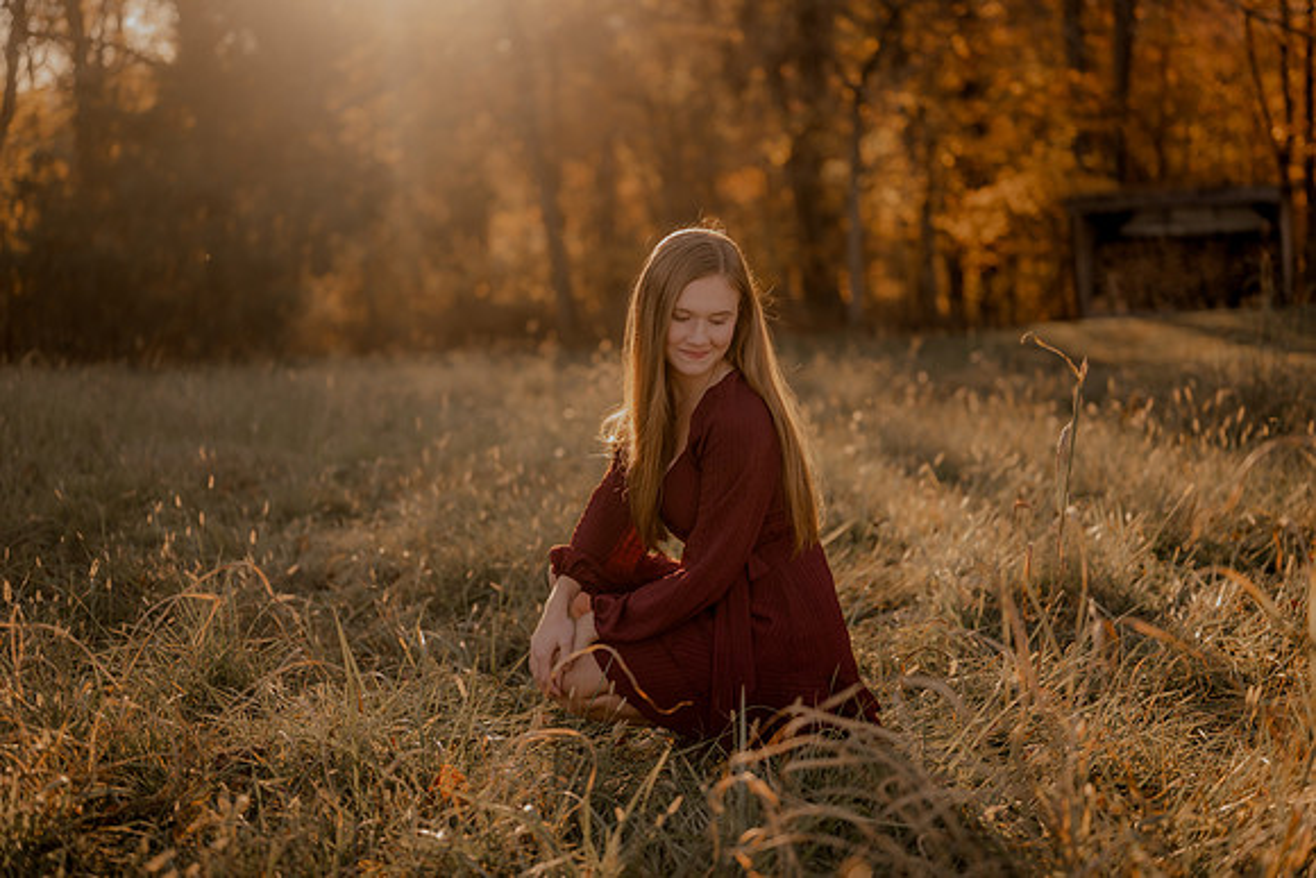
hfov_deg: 39.6
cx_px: 658
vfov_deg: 27.0
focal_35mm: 50
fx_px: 1828
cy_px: 439
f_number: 1.8
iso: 250
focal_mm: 50
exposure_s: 1/800
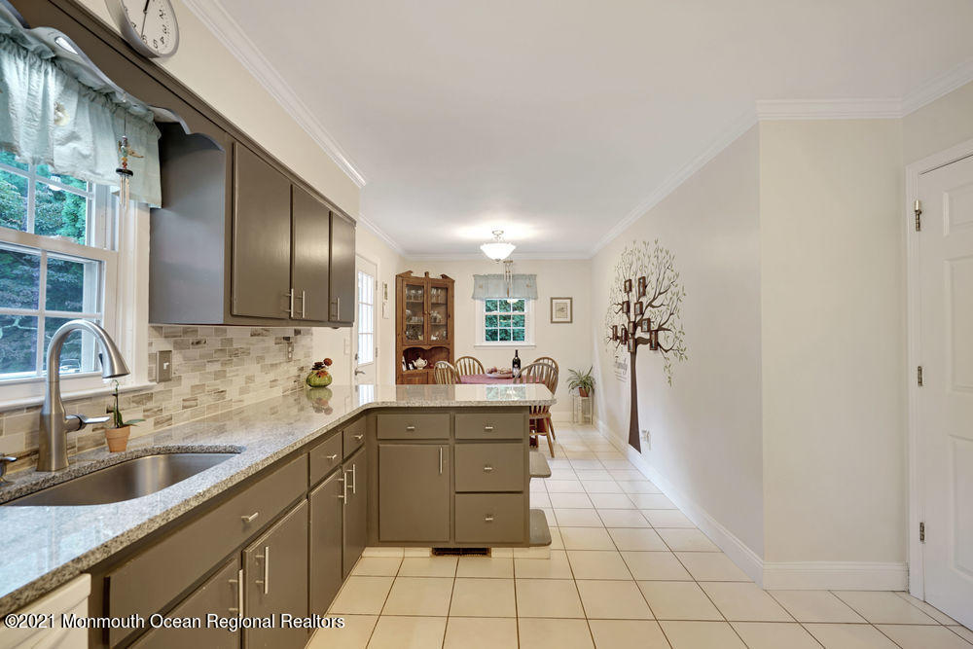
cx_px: 486
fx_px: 432
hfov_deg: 96.7
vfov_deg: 73.8
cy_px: 324
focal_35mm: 16
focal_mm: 16
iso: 200
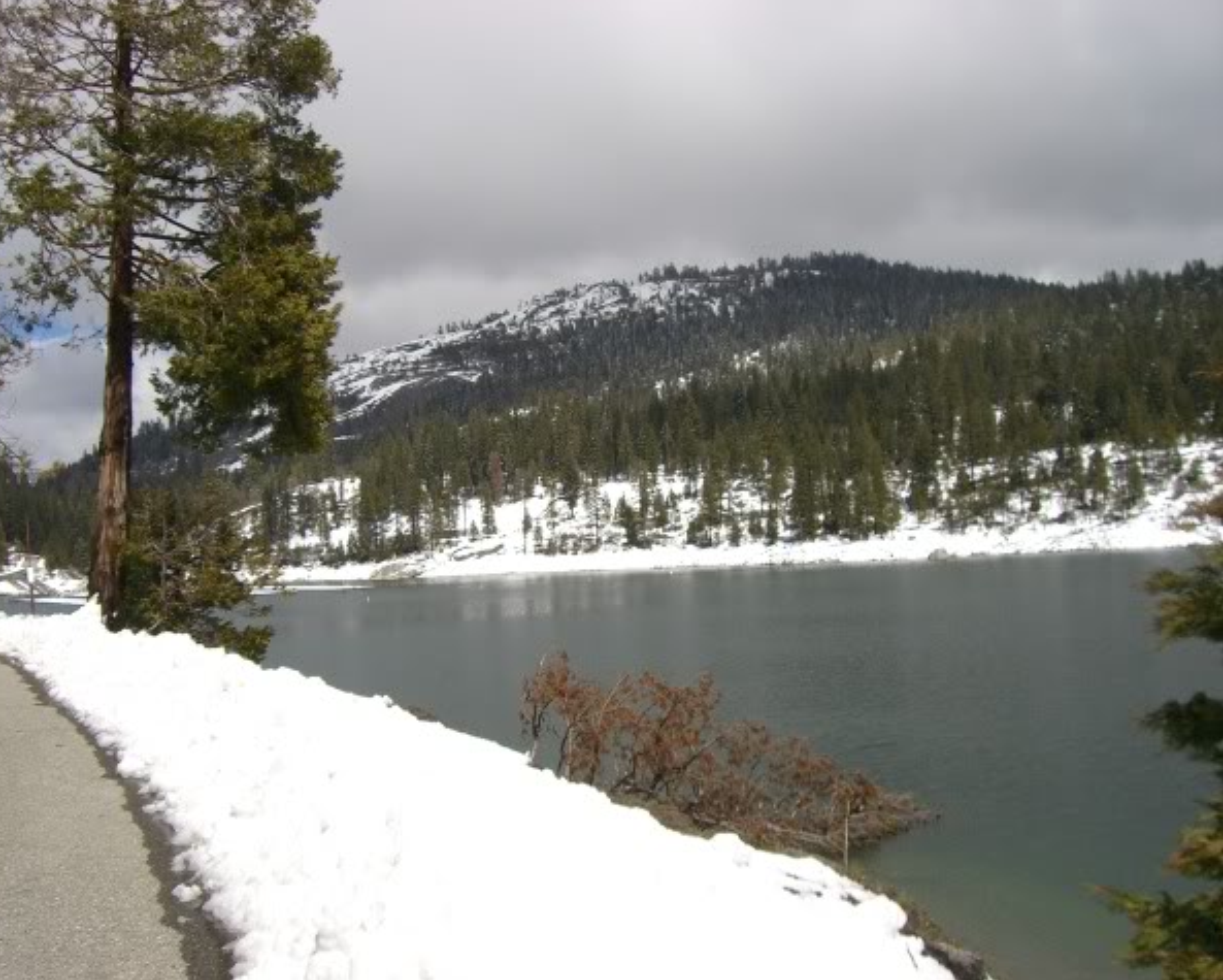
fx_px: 1449
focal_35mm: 40
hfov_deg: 45.7
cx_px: 567
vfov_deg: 37.4
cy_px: 489
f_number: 4.3
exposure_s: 1/2000
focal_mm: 6.2
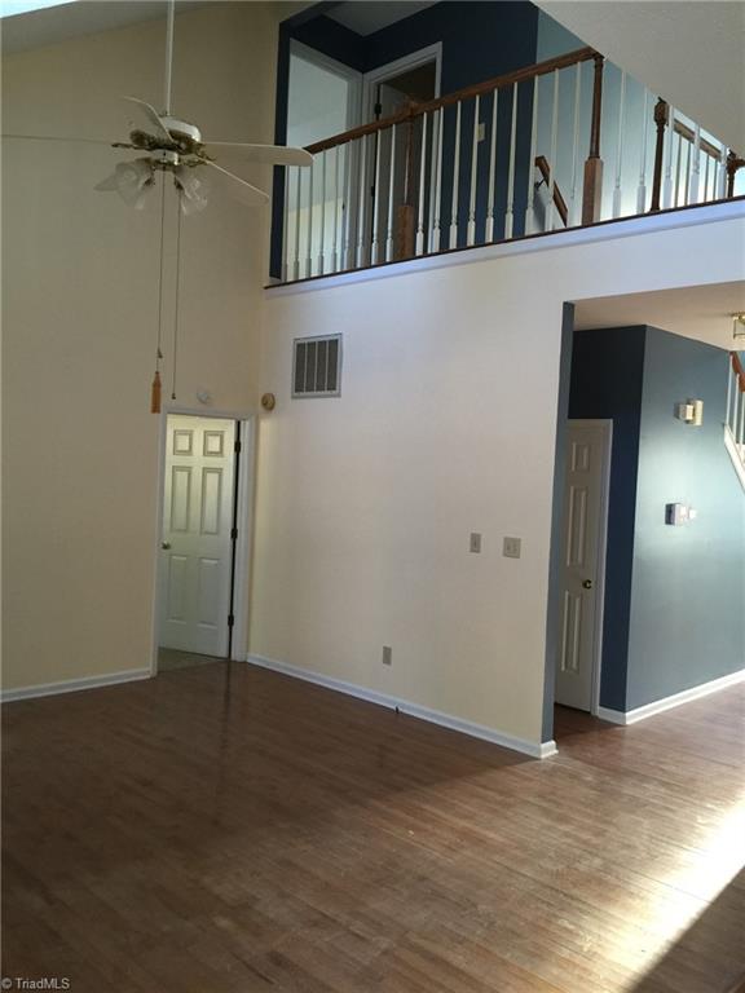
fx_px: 832
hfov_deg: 48.2
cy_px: 496
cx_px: 372
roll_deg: -3.2
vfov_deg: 61.7
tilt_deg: -1.4
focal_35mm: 29
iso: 80
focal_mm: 4.15
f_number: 2.2
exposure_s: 1/15
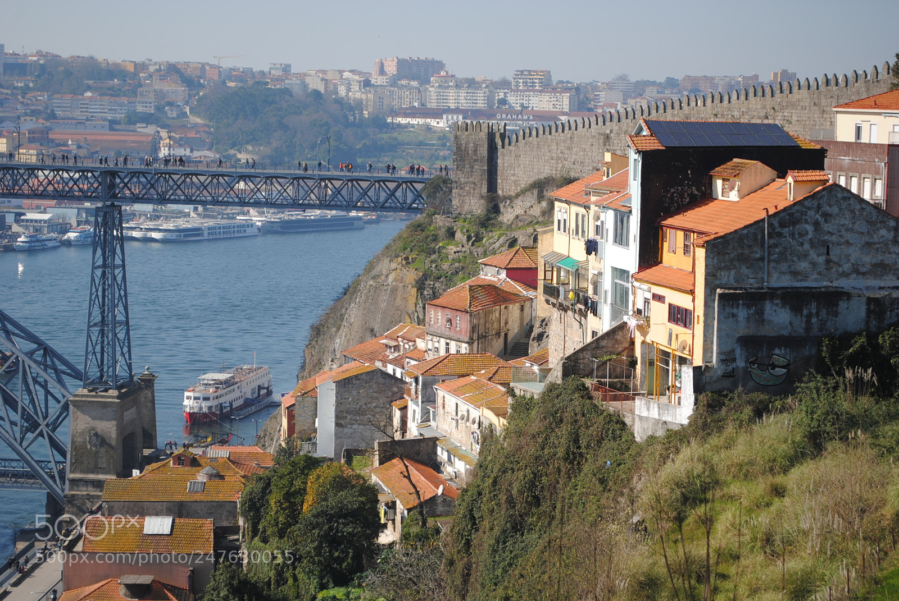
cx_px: 450
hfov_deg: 24.6
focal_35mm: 82
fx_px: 2063
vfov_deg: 16.6
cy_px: 300
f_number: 5.6
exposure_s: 1/400
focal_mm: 55
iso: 100
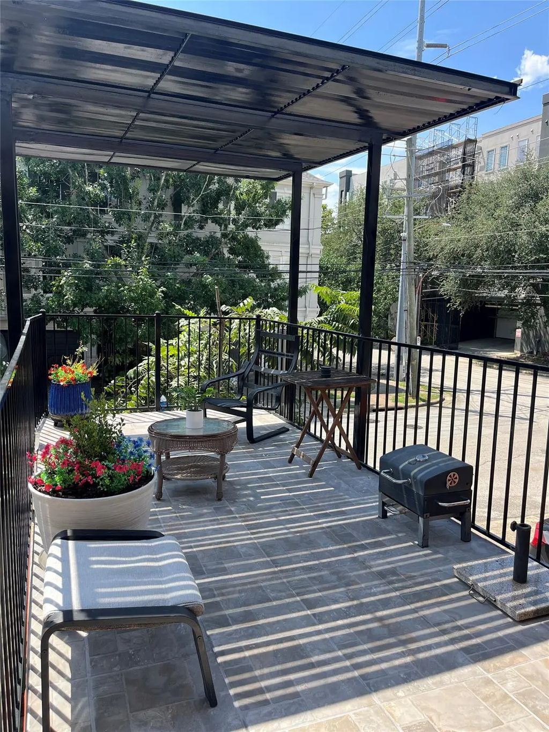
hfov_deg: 53.1
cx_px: 274
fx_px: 550
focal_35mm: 26
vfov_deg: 67.3
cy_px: 366
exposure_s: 1/1186
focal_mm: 5.1
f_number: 1.6
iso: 50
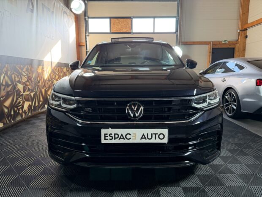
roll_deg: +0.4
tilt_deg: -9.0
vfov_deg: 56.8
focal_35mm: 24
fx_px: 182
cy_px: 98
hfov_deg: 71.6
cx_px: 131
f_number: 1.78
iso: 200
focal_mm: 6.76
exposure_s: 1/70
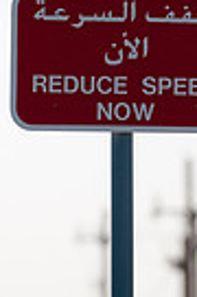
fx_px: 6762
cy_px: -81
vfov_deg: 2.5
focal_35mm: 820
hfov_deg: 1.7
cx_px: 126
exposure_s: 1/4000
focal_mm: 165
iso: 160
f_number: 2.8
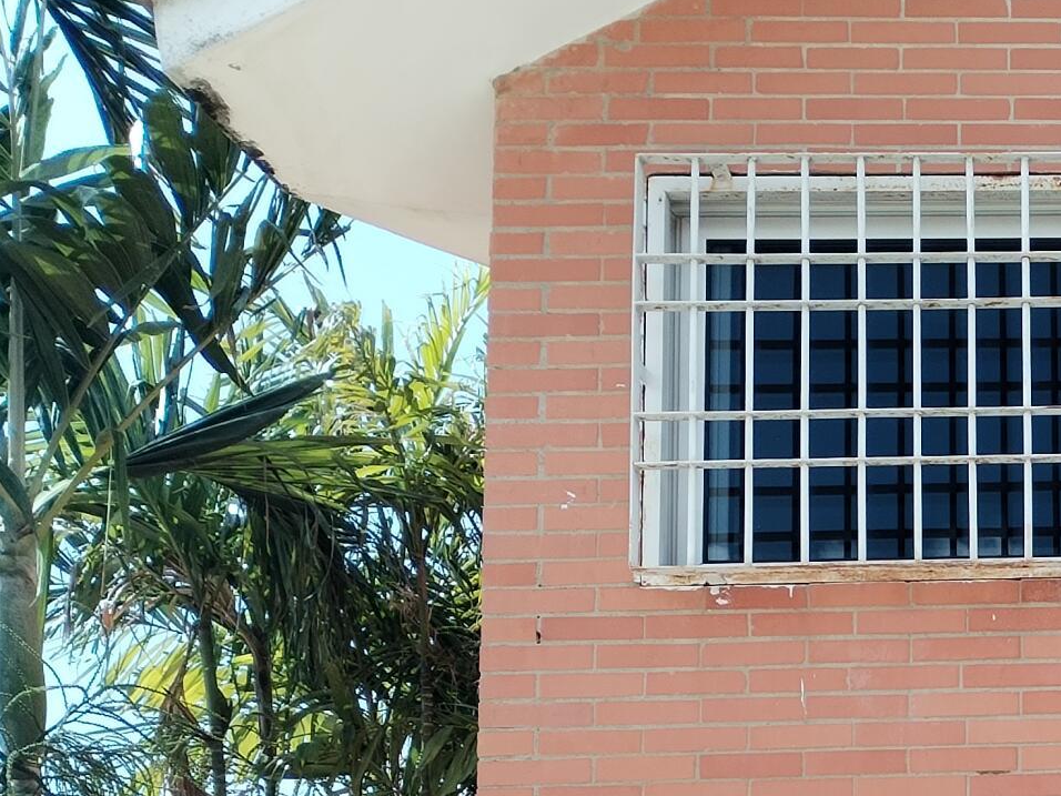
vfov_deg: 15.1
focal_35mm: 91
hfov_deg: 18.7
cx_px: 1646
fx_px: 2789
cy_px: 1175
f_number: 1.8
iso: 100
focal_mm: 4.75
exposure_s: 1/679
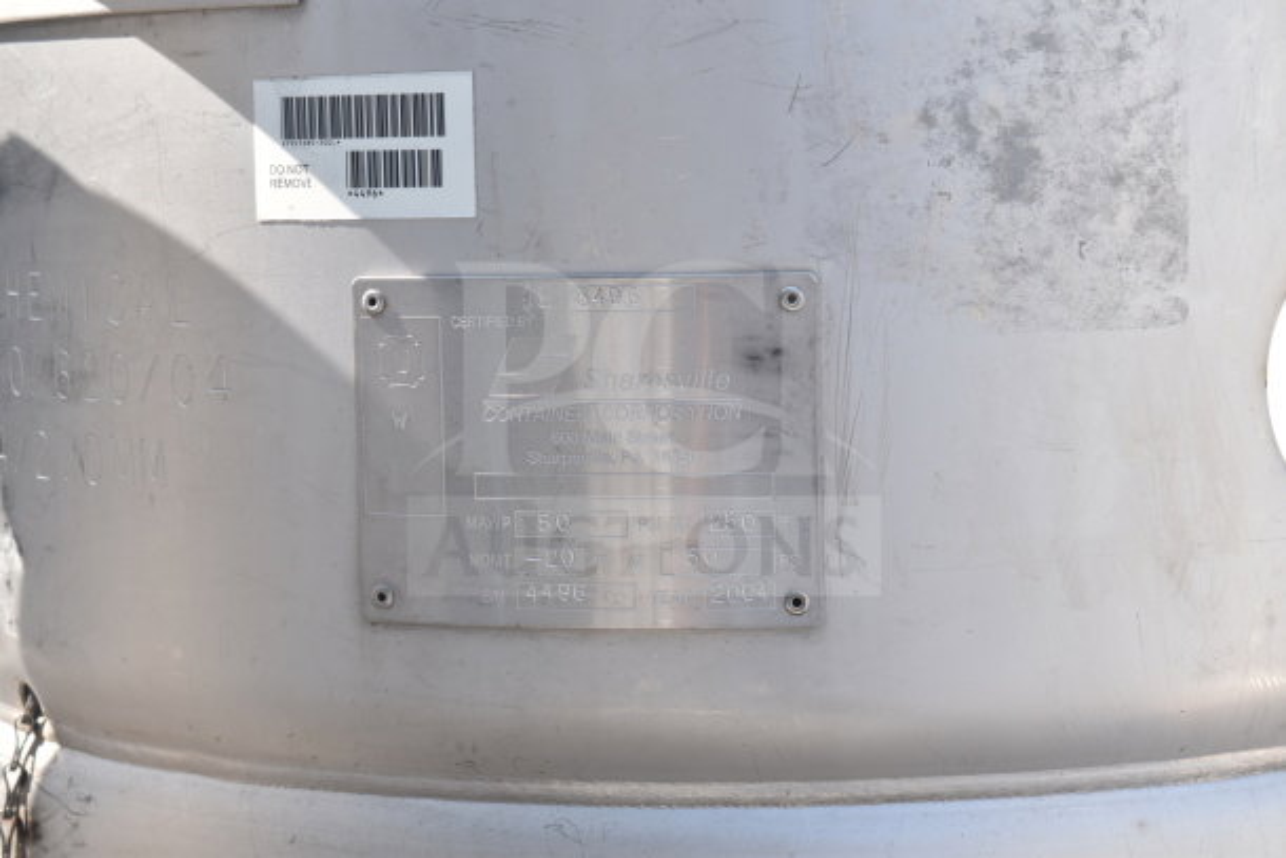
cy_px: 429
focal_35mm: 82
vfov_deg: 16.6
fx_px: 2948
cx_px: 643
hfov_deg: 24.6
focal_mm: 55
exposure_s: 1/160
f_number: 6.3
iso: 200
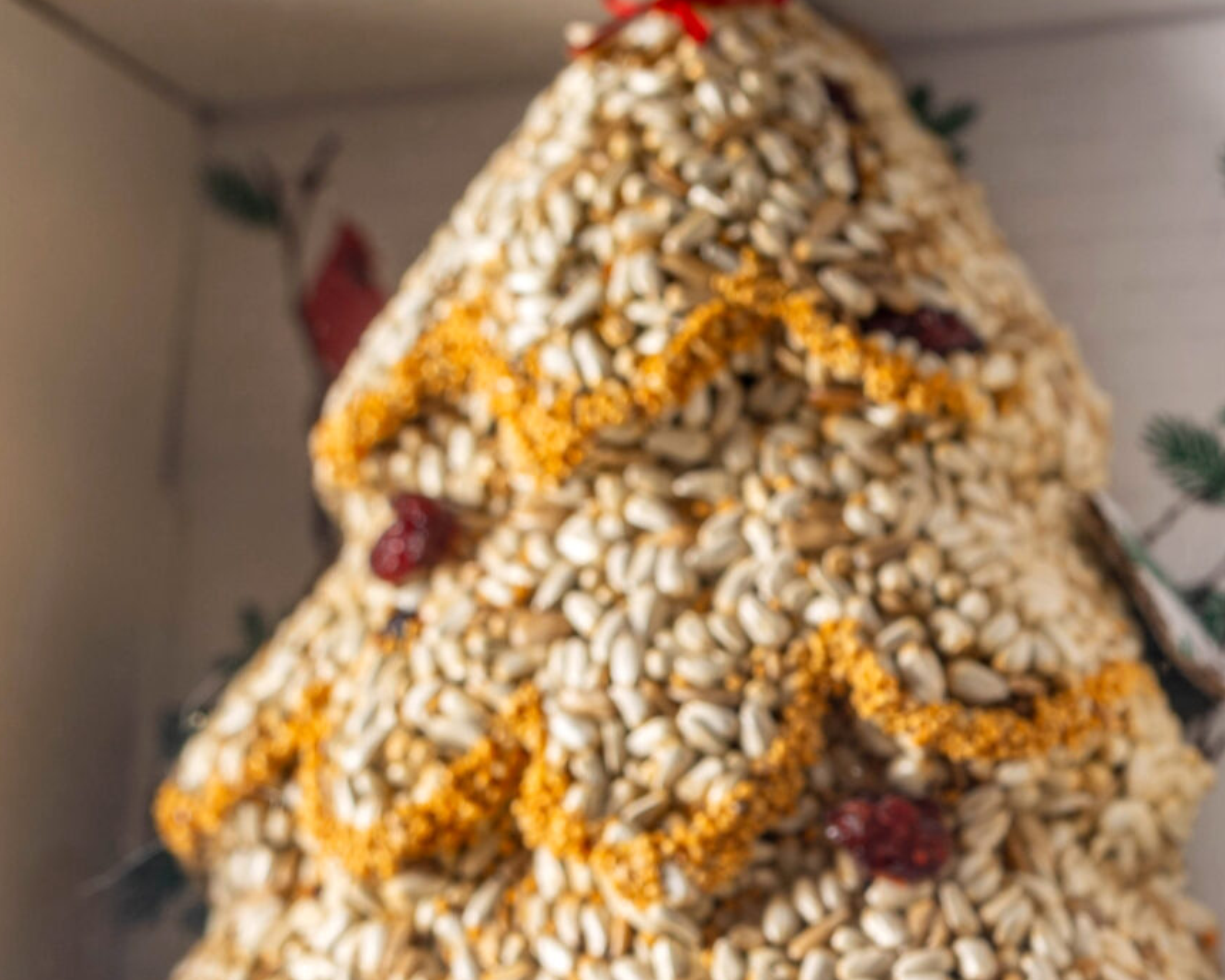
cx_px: 1500
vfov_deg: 7.6
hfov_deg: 9.3
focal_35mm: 204
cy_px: 928
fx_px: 7396
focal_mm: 73
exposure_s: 1/250
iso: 100
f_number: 5
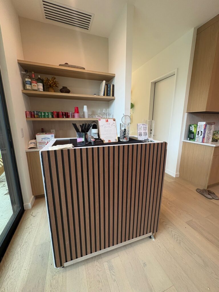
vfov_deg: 102.1
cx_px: 110
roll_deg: +0.5
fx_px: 118
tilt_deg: -12.0
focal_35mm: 14
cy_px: 146
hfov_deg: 85.7
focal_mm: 2.22
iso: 200
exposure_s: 1/120
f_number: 2.2
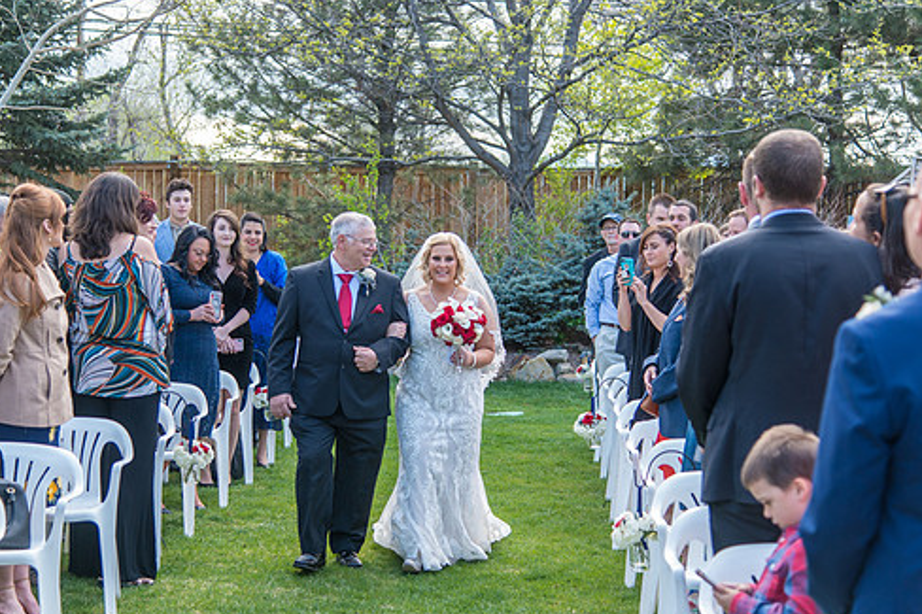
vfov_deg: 19.7
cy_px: 326
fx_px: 1766
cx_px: 412
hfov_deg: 29.2
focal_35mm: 69
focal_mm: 58
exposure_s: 1/250
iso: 400
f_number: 4
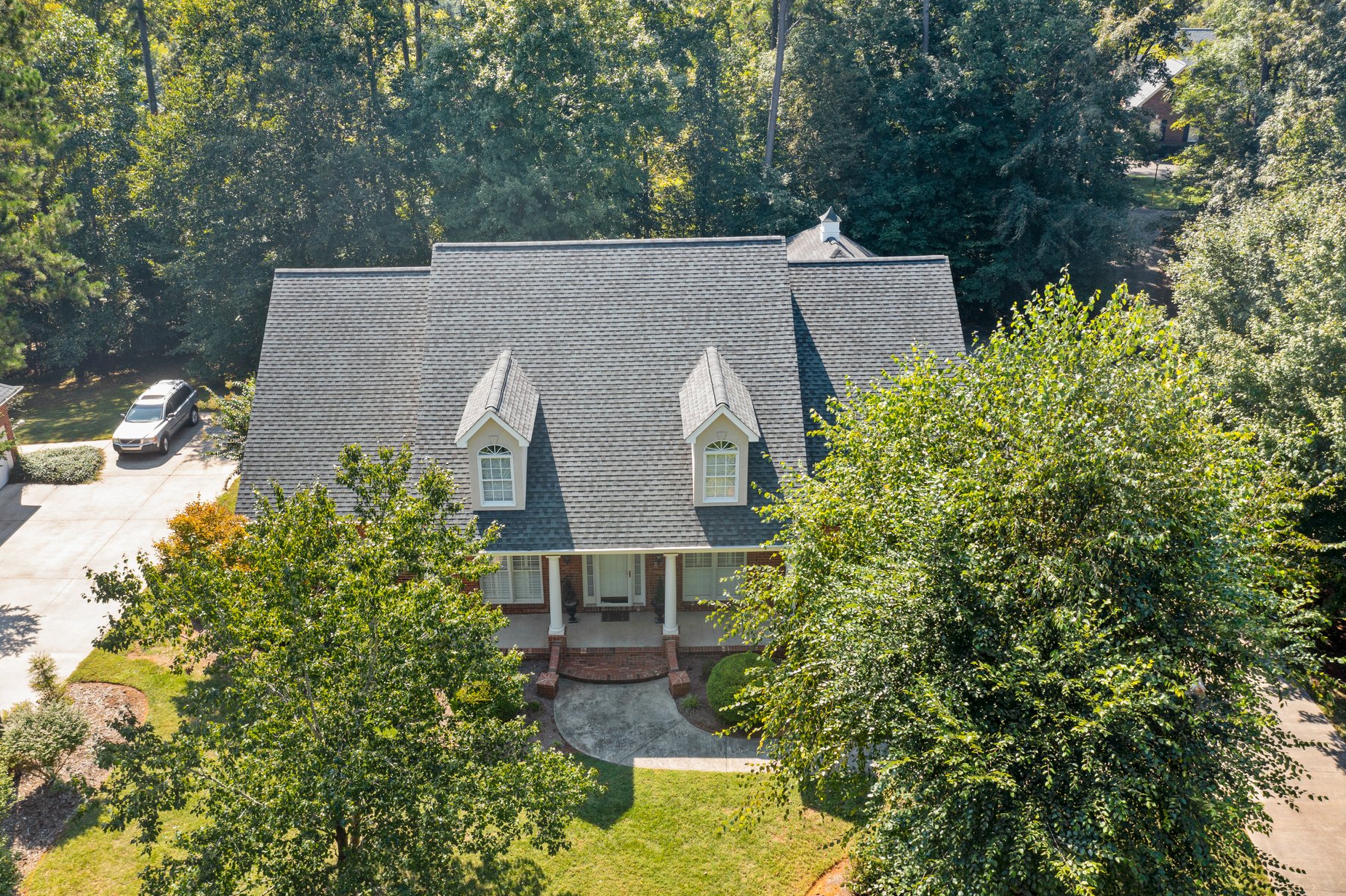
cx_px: 619
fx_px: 1159
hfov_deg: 60.2
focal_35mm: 31
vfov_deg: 42.3
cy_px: 452
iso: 100
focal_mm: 10.26
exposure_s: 1/160
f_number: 4.5
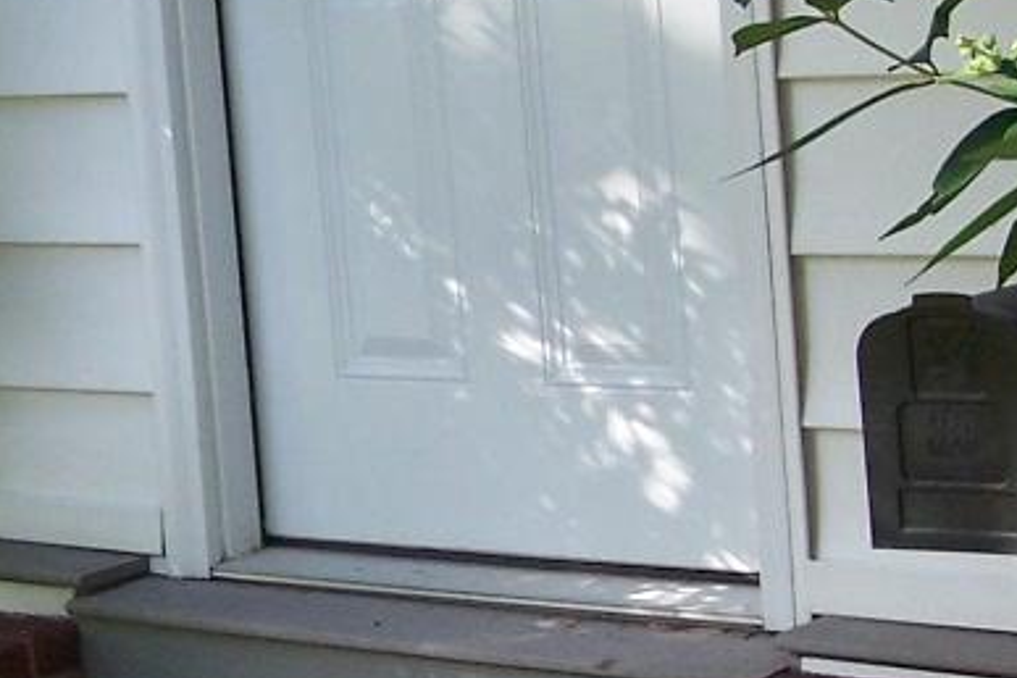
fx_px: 4378
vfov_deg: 8.9
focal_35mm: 155
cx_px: 223
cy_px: 386
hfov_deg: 13.2
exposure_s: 1/90
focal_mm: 8
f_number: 3.2
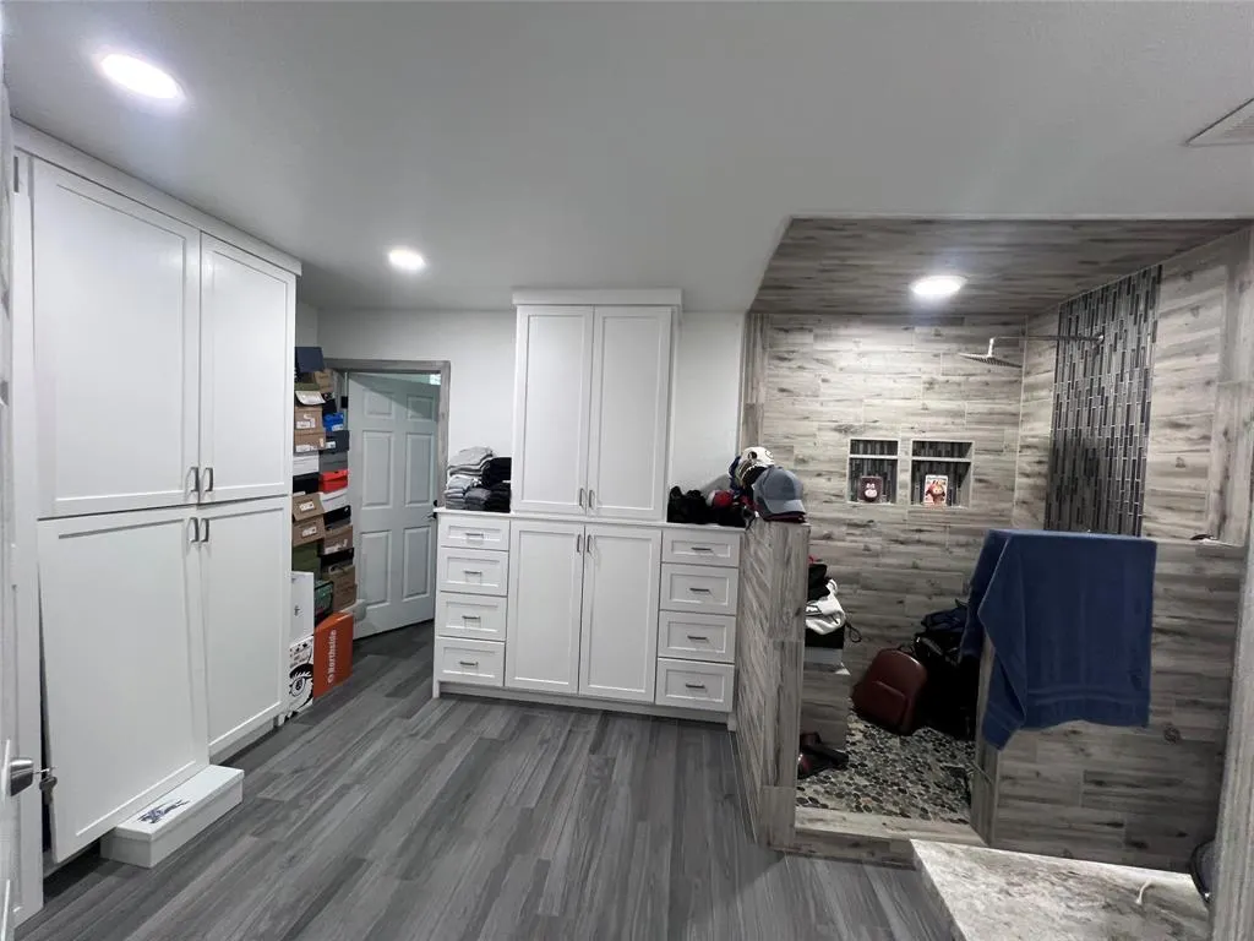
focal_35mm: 13
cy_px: 470
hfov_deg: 106.2
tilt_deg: -2.5
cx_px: 627
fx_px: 471
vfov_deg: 89.9
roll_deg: -2.7
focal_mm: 1.57
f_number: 1.8
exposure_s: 1/120
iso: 250
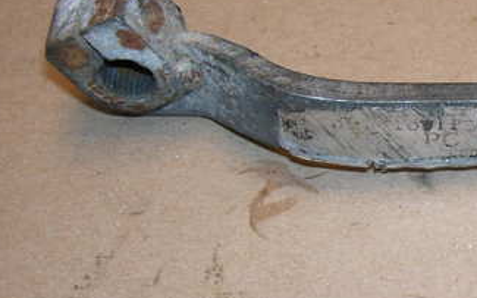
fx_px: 1131
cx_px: 458
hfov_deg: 23.0
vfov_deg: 15.0
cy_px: 176
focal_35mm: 87
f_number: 2.7
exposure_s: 1/60
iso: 80
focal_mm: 6
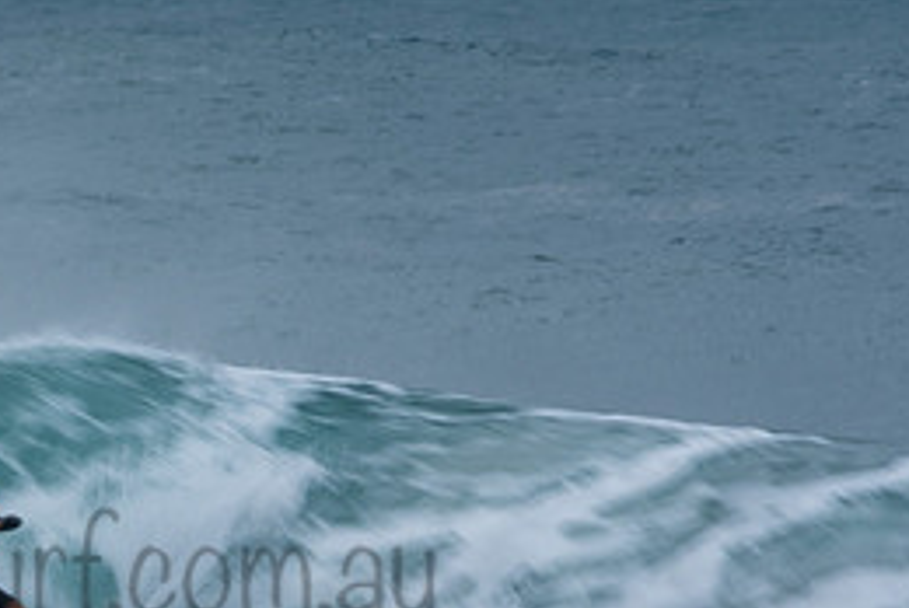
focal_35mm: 1671
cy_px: 533
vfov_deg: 0.8
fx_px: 42239
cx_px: 66
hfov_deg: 1.2
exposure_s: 1/25
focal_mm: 500
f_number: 29
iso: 100
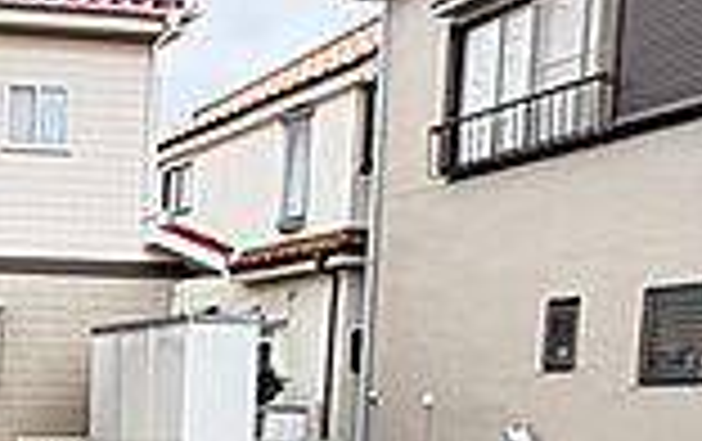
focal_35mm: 57
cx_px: -310
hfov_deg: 27.0
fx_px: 1092
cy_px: 486
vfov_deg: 21.6
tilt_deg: -3.0
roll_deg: -0.2
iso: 64
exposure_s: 1/428
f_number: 2.2
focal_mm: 2.22
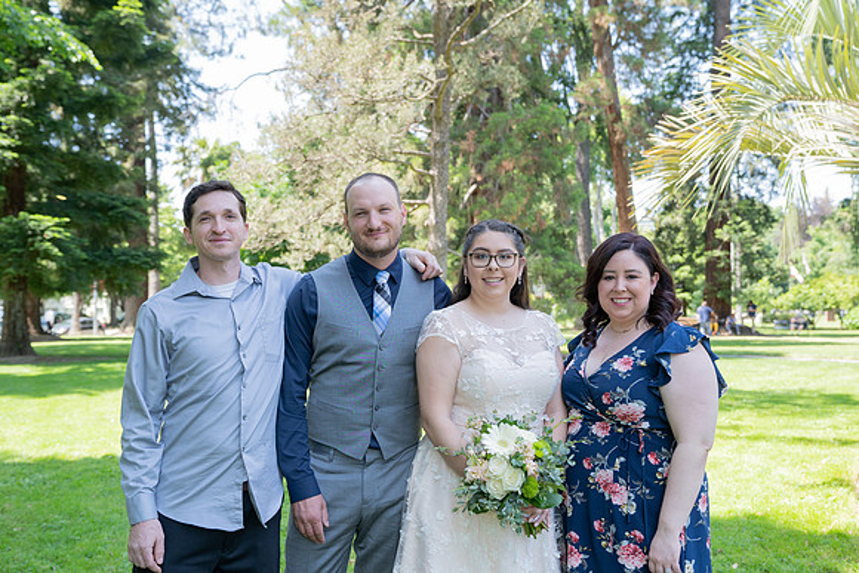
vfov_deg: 34.2
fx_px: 931
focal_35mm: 39
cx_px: 430
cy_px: 286
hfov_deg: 49.5
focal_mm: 39
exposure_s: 1/250
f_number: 4
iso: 250
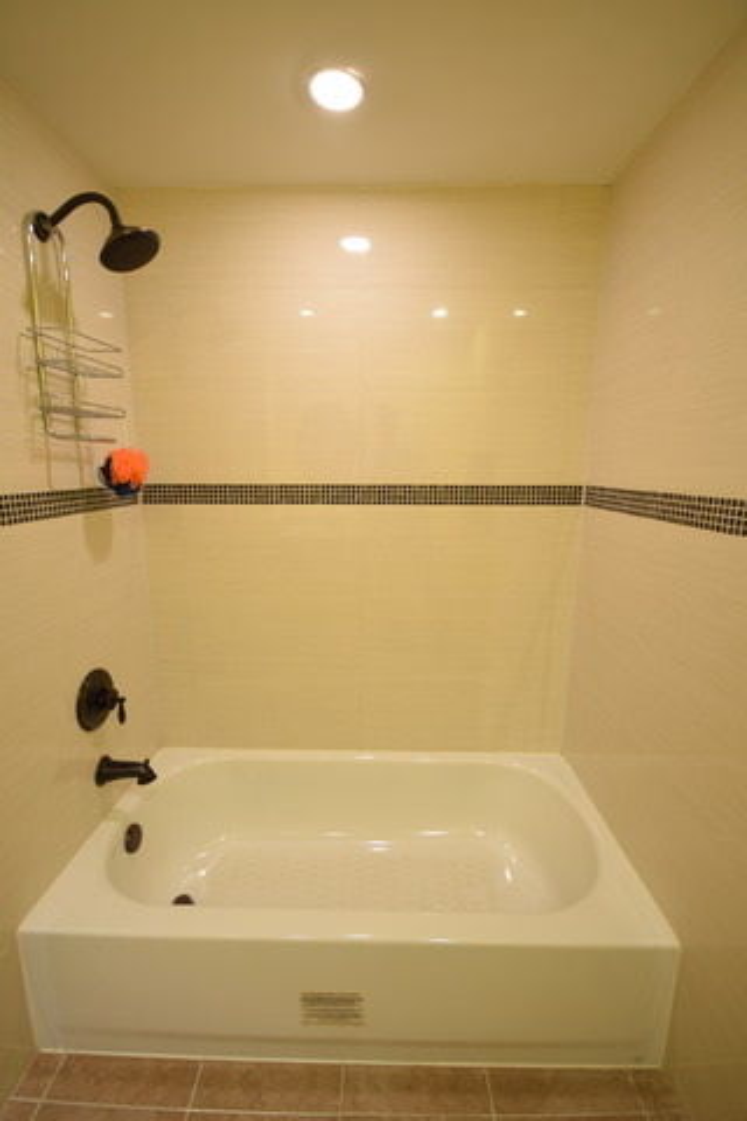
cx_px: 374
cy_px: 560
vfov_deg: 100.4
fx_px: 467
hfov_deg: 77.3
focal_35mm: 15
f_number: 4
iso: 100
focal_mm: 10
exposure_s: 1/2
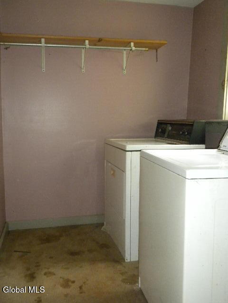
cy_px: 152
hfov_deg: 38.7
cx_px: 114
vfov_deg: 50.1
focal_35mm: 37
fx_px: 325
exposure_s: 1/30
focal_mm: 6.6
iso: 400
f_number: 3.5
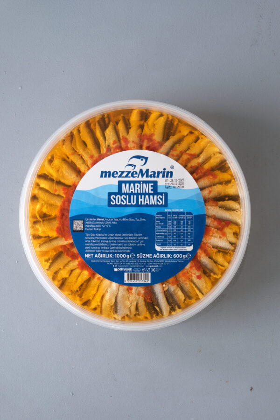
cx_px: 140
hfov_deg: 16.1
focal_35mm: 85
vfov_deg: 23.9
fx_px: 992
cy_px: 210
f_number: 4.5
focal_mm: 56.5
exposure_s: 1/60
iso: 400
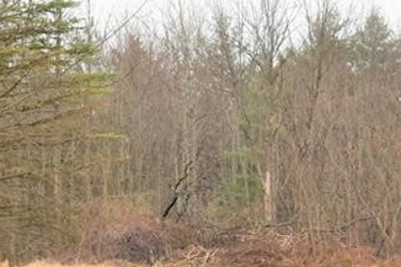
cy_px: 159
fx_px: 1781
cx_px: 239
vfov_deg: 8.6
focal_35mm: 160
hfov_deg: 12.8
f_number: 5
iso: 180
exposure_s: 1/200
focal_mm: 34
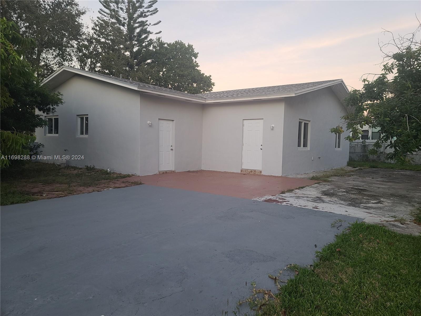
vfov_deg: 54.9
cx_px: 210
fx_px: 304
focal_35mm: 25
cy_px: 158
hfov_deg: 69.4
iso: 50
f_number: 1.8
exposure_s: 1/60
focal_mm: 7
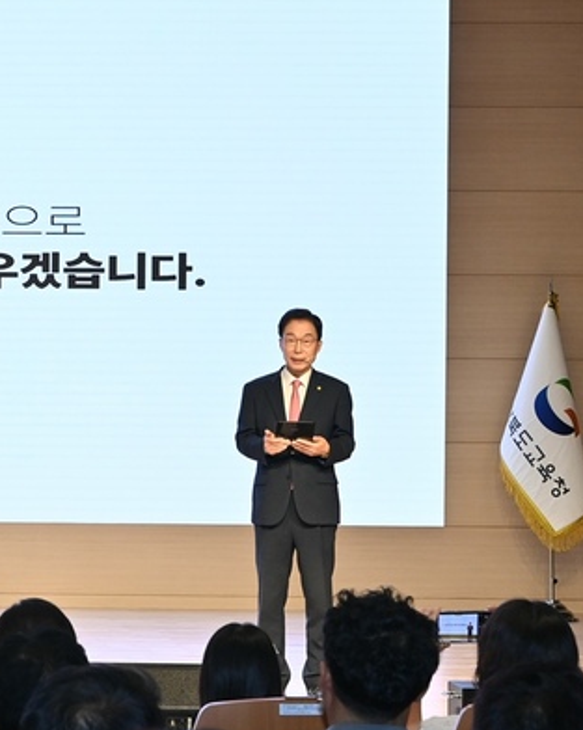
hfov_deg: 15.1
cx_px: -181
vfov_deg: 19.7
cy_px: 445
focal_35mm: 97
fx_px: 2095
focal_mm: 45
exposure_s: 1/200
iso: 1600
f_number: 6.3
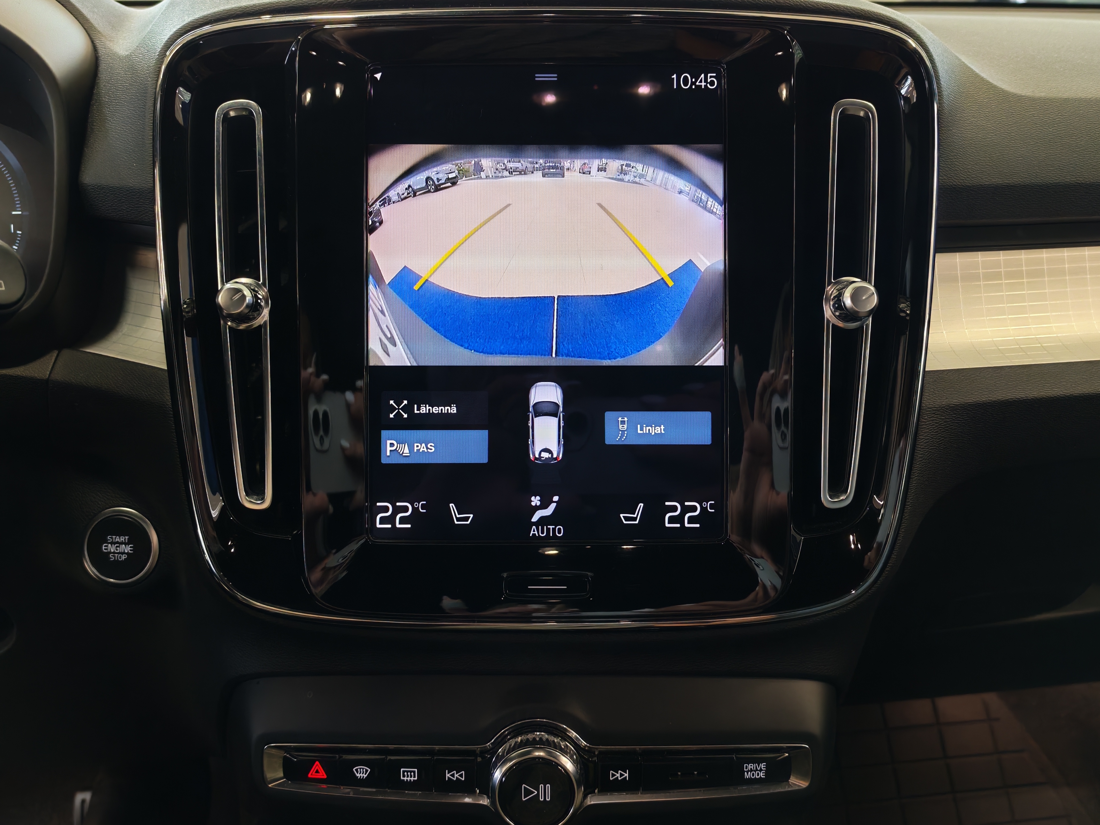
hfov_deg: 58.4
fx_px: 985
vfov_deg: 45.4
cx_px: 550
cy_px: 412
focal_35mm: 31
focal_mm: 6.12
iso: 1222
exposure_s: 1/100
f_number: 1.9
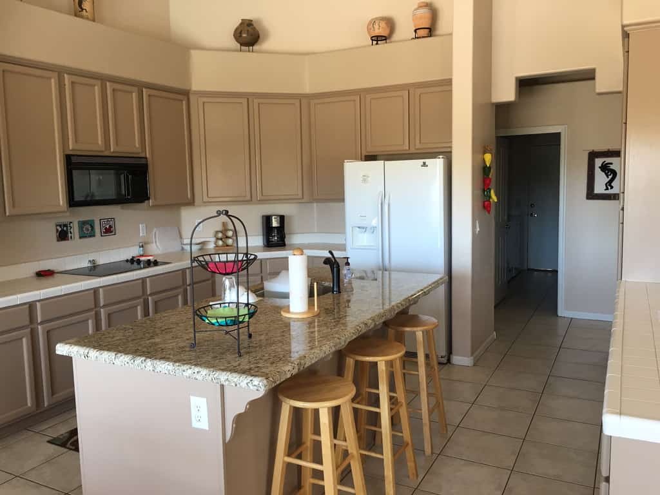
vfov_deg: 48.2
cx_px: 330
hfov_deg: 61.7
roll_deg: +0.8
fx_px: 553
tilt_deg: -5.3
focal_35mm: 29
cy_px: 248
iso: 25
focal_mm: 4.15
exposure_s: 1/15
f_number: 2.2
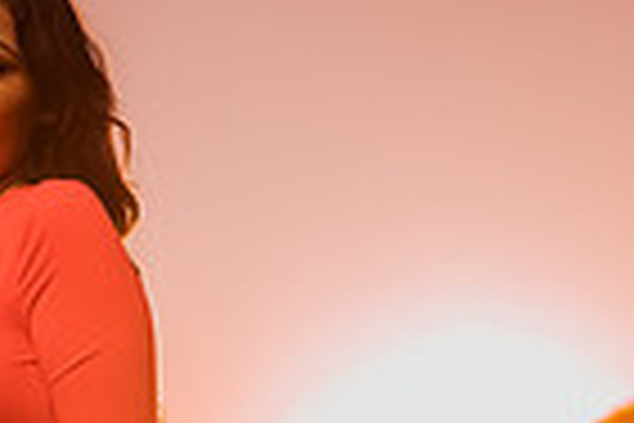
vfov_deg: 9.3
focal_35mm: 144
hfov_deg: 14.3
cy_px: 612
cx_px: 319
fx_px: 2536
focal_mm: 35
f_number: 1.8
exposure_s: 1/3200
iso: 125
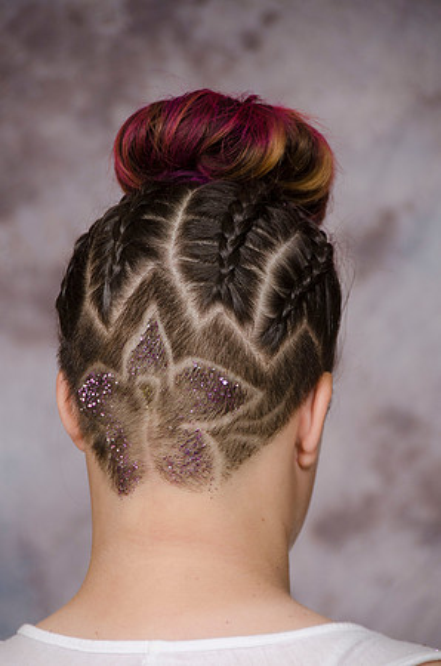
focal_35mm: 300
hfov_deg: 4.6
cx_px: 220
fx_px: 5538
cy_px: 333
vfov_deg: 6.9
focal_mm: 200
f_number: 5.6
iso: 200
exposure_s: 1/125
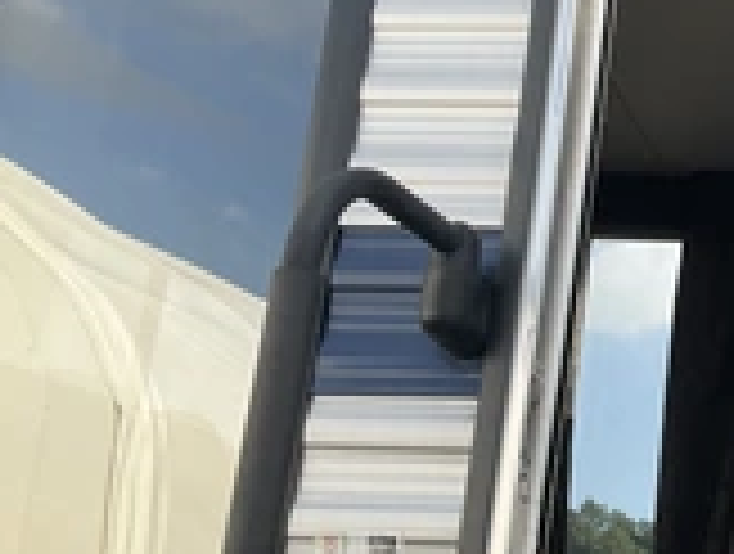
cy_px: 216
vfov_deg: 20.8
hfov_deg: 24.9
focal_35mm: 71
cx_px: 860
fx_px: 1509
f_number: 1.8
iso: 25
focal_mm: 3
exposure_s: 1/770
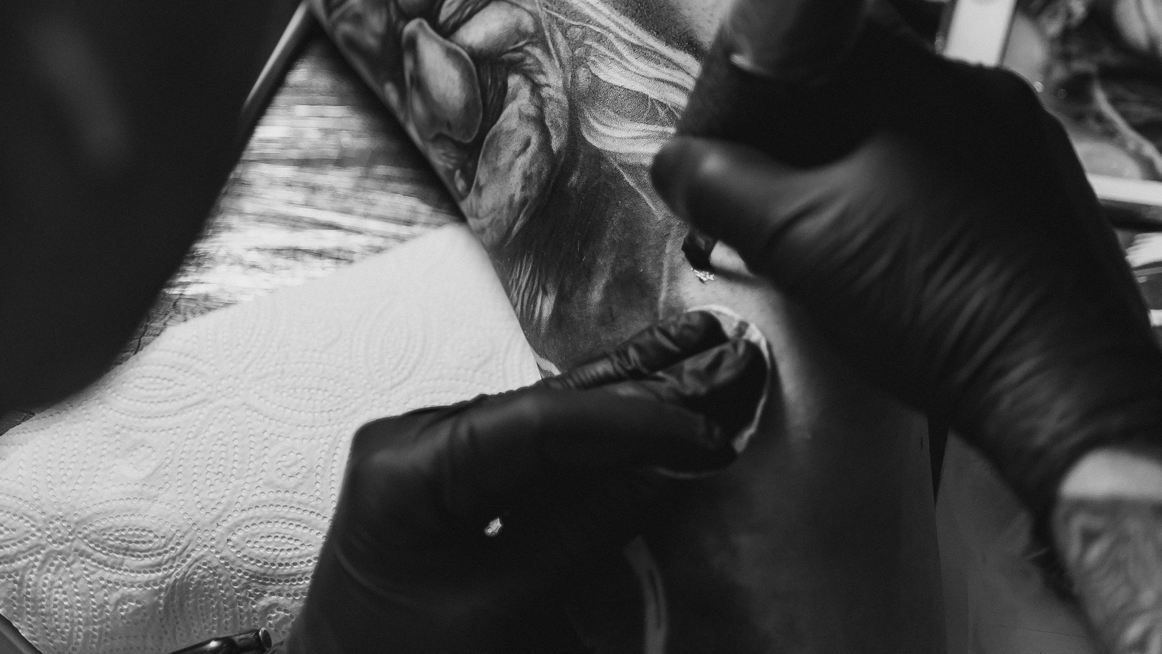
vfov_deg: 13.7
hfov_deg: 24.2
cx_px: 519
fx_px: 2711
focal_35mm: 88
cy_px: 176
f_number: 1.8
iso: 500
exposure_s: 1/500
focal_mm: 45
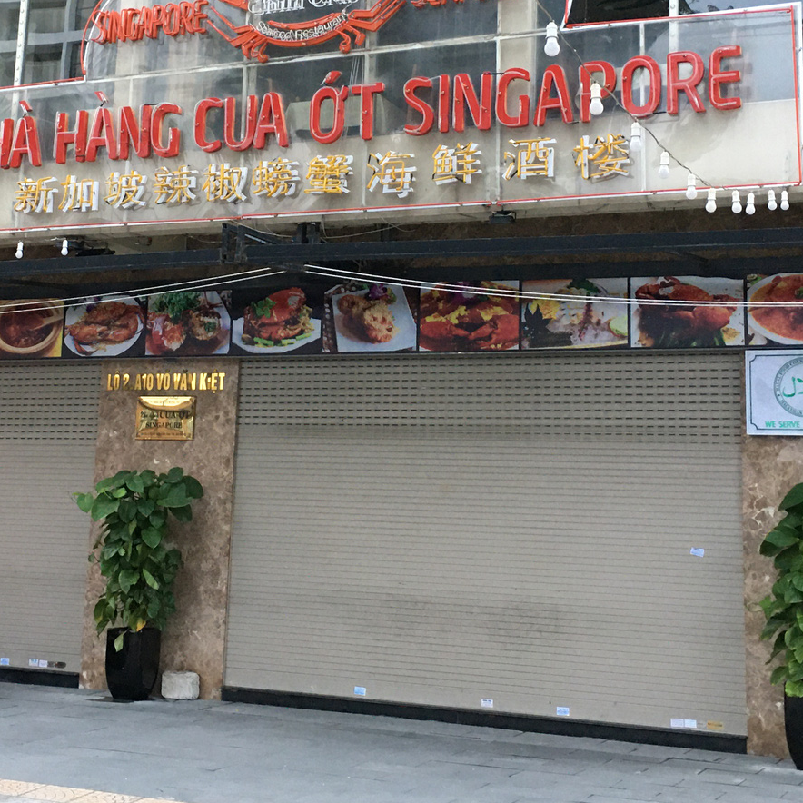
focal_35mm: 58
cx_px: 304
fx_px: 1522
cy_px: 256
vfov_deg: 29.3
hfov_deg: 29.4
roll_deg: -2.9
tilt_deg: +12.1
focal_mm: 4.15
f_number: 2.2
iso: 100
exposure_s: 1/17
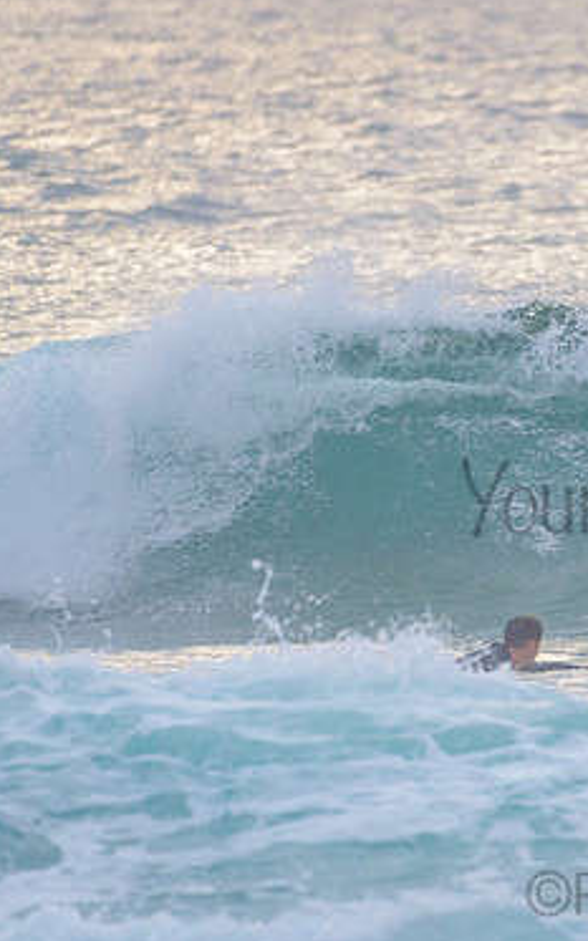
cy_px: 466
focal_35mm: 972
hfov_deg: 1.4
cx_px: 700
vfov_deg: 2.2
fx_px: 24932
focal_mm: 500
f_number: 5.6
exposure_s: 1/1250
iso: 450
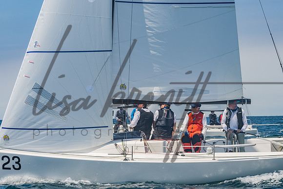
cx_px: 144
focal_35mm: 109
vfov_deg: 12.6
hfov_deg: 18.8
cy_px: 95
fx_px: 856
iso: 640
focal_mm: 70
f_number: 13
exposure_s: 1/1000
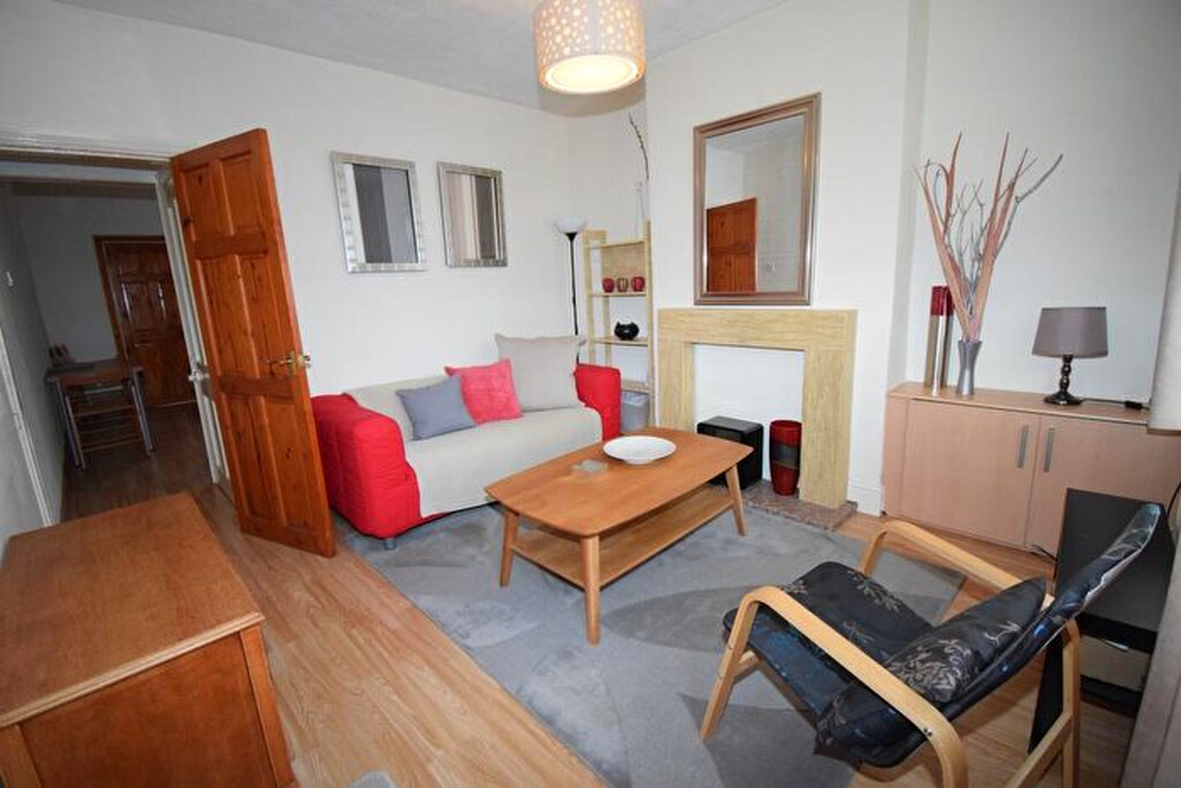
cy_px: 394
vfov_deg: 77.4
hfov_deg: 100.4
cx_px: 590
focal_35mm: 15
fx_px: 492
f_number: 4.5
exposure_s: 1/60
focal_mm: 10
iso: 3200
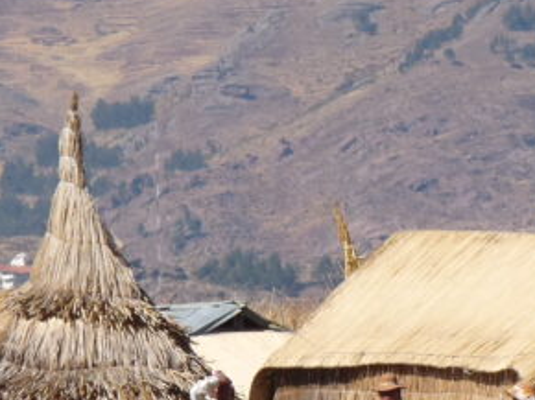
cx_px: 470
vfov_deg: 2.0
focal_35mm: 753
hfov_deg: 2.6
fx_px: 11628
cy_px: 356
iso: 100
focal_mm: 37.8
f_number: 5.6
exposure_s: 1/500
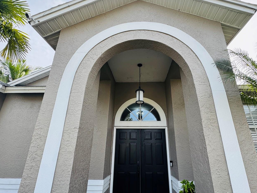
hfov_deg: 87.6
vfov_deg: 71.6
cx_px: 137
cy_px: 100
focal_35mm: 18
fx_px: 134
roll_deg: -1.0
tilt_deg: +21.1
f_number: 2.2
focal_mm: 2.22
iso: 40
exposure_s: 1/294
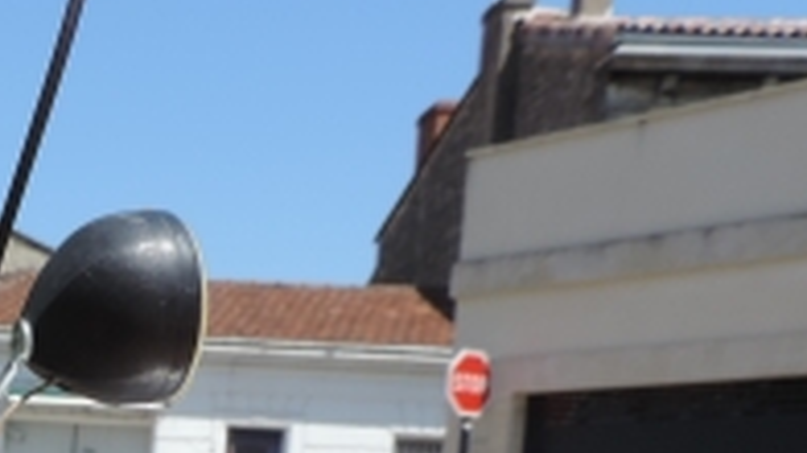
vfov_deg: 14.1
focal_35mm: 80
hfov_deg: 23.3
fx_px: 1711
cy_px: 688
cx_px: -259
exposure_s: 1/1000
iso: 80
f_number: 3
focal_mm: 4.3
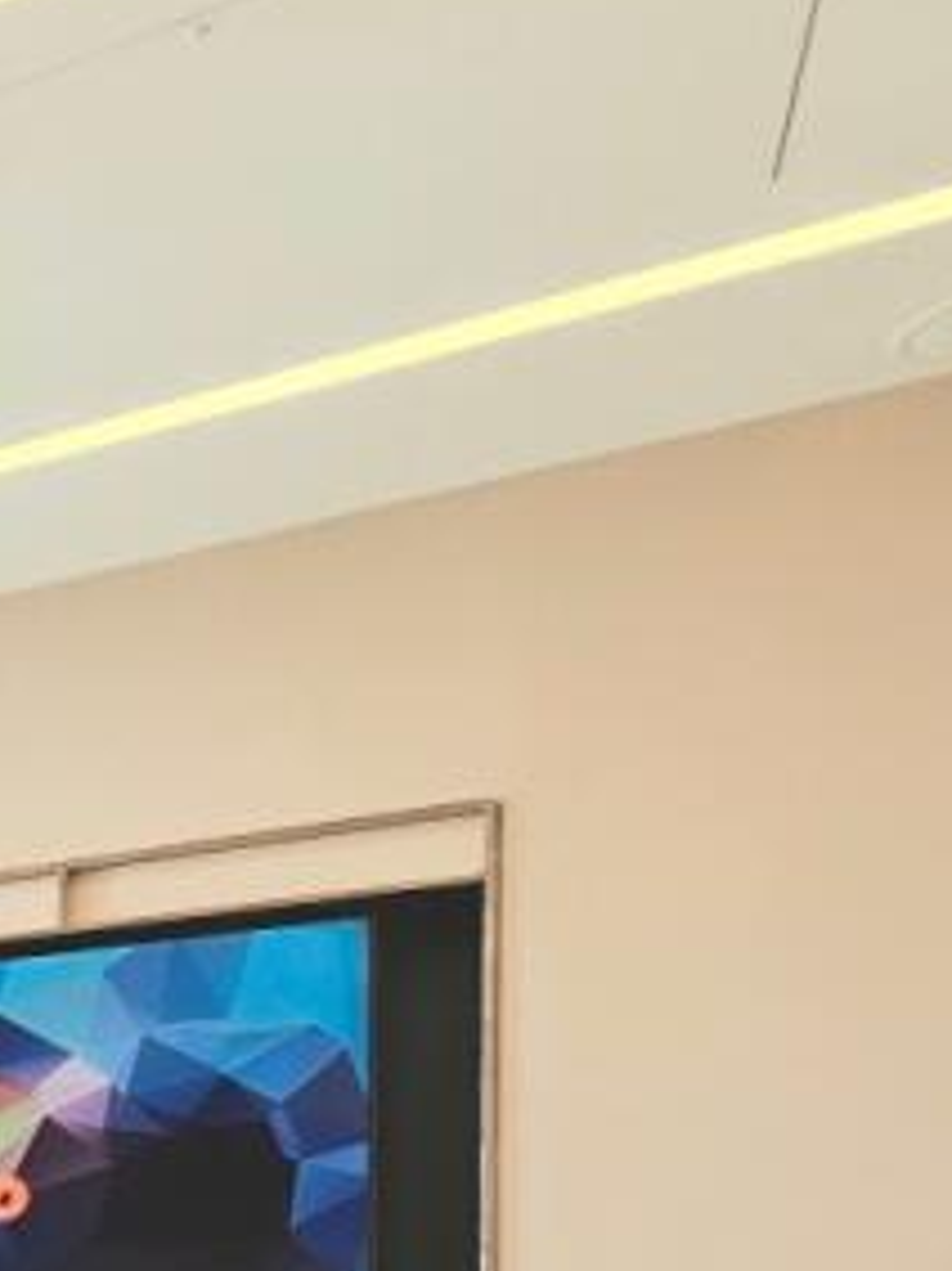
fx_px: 1725
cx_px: -1082
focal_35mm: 47
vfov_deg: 33.1
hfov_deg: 17.6
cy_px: 1523
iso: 64
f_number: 2.2
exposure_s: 1/62.1
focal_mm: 1.74
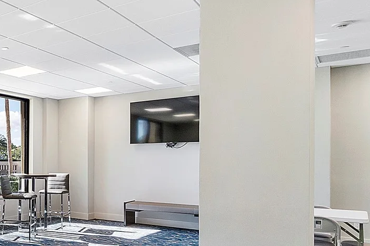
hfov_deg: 41.7
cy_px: 161
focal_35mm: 36
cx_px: -40
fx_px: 370
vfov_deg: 36.5
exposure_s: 1/20
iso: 160
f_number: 11
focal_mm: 10
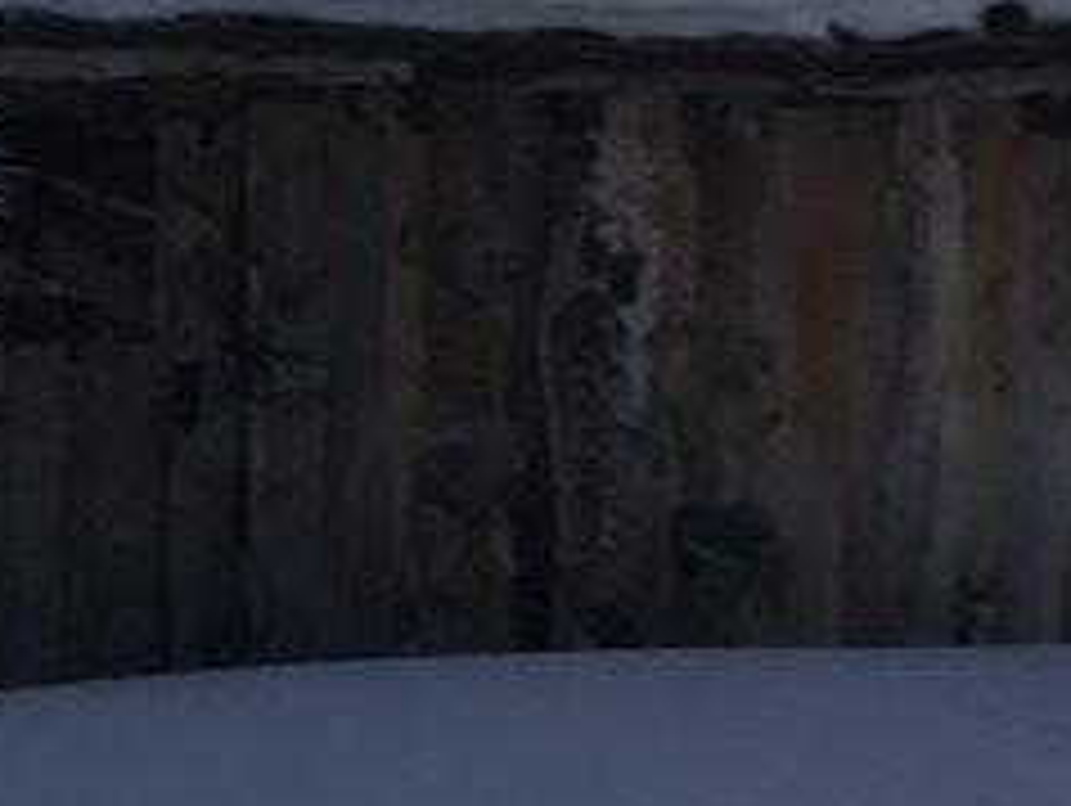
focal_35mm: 188
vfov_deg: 7.9
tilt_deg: -4.1
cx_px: -752
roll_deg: +0.3
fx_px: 5822
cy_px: 356
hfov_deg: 10.0
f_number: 1.8
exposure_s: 1/6944
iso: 25
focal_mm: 4
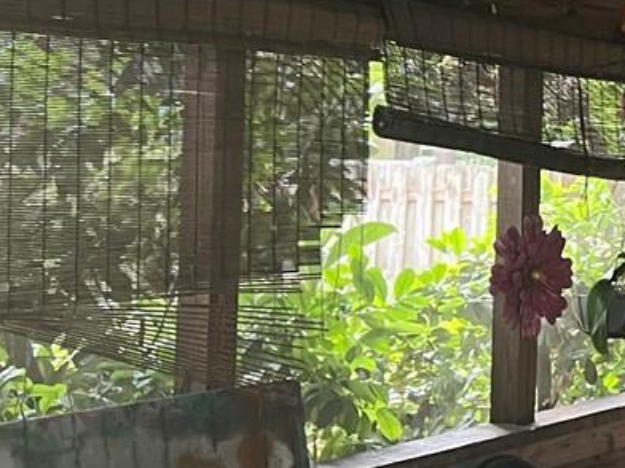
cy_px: 53
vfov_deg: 13.8
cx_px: 1043
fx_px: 1914
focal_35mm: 106
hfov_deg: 16.3
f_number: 1.5
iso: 100
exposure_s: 1/60
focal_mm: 5.7
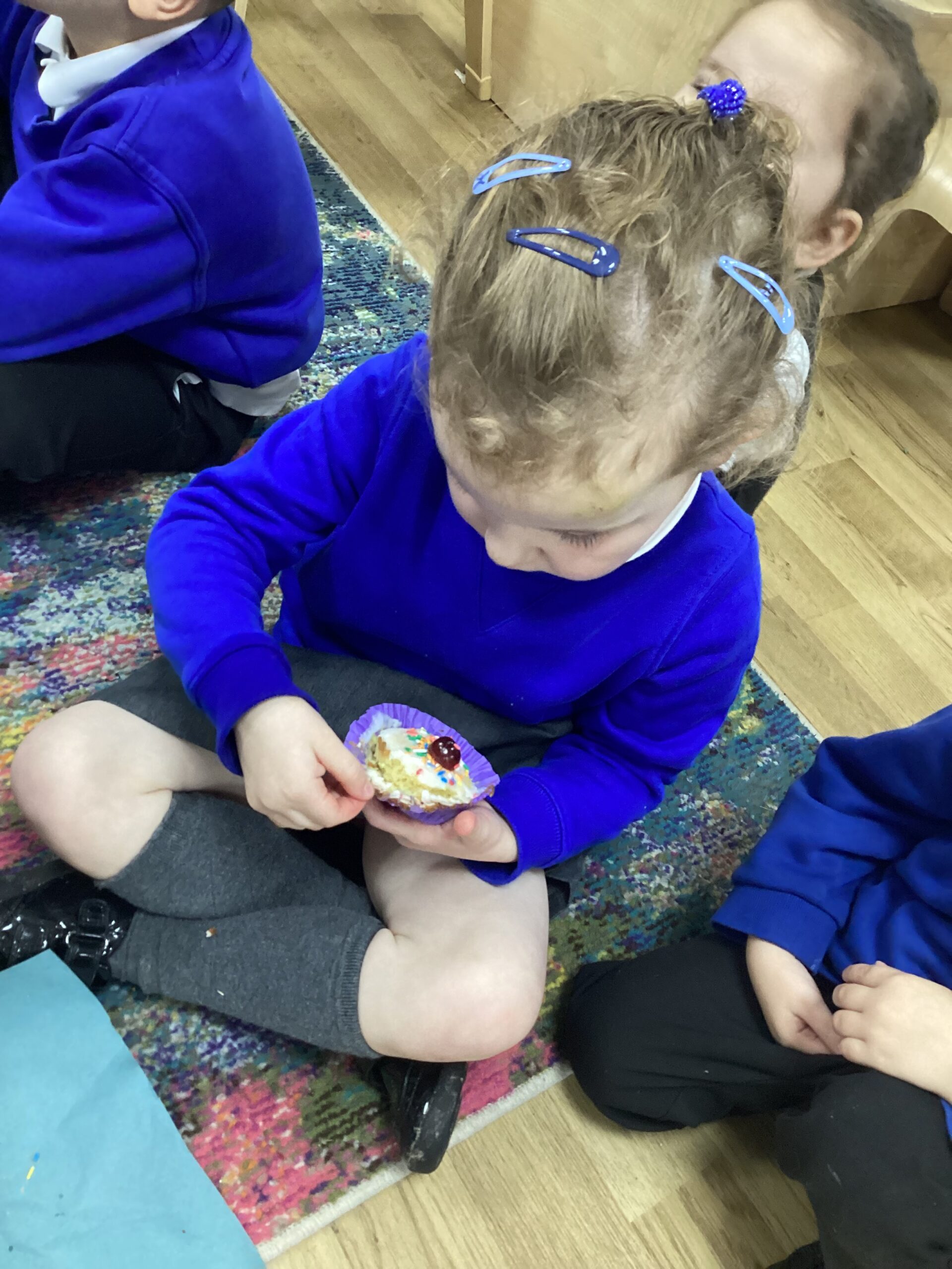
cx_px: 476
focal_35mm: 31
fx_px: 1137
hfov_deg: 45.4
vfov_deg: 58.4
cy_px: 634
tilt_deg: -47.9
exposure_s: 1/50
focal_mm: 3.3
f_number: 2.4
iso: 320
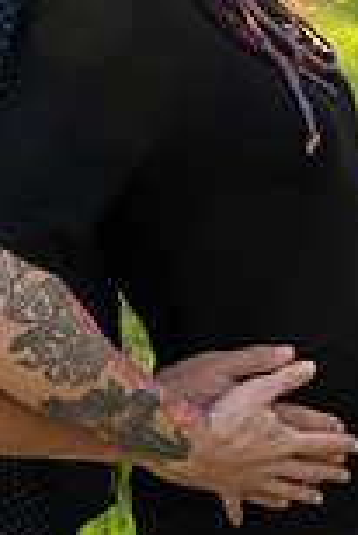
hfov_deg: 17.3
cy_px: 170
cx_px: 236
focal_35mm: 79
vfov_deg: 25.5
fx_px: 1176
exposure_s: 1/250
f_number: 4
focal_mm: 27
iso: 160
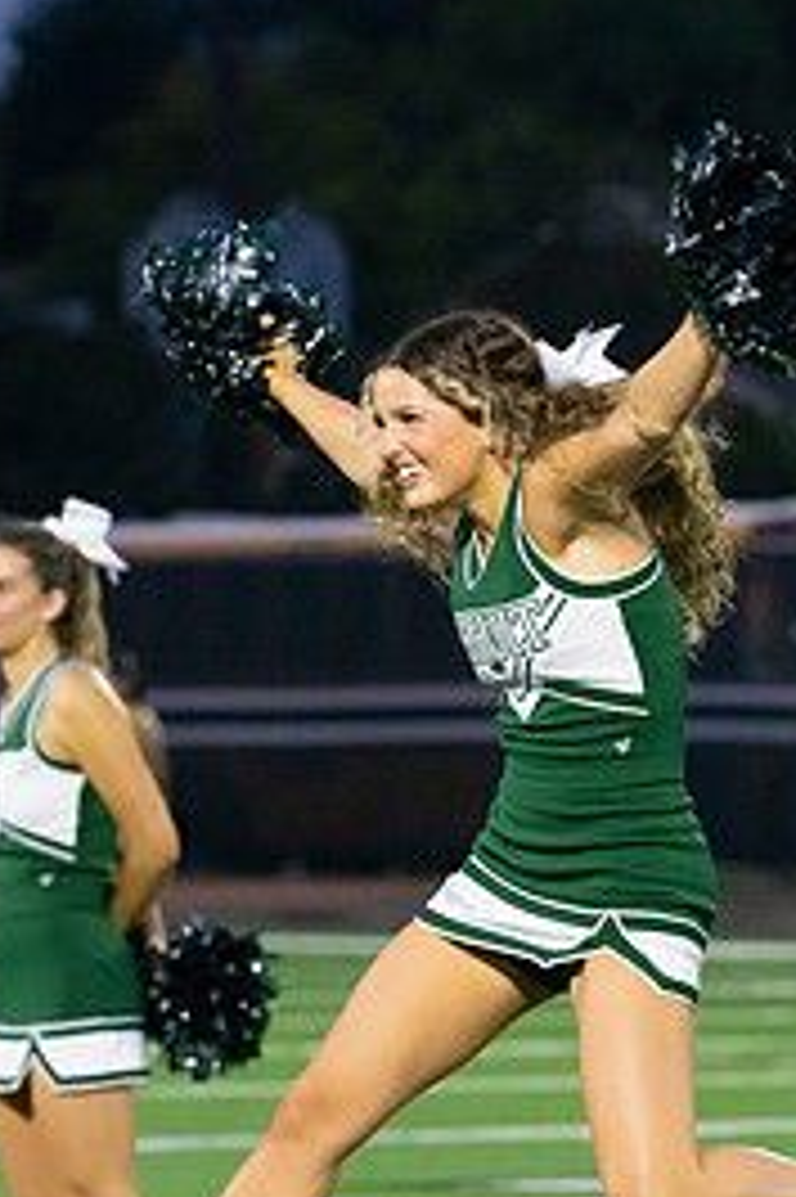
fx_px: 15176
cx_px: 748
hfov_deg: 3.0
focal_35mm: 457
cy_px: 963
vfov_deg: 4.5
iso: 10000
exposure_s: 1/1250
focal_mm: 180
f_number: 5.6
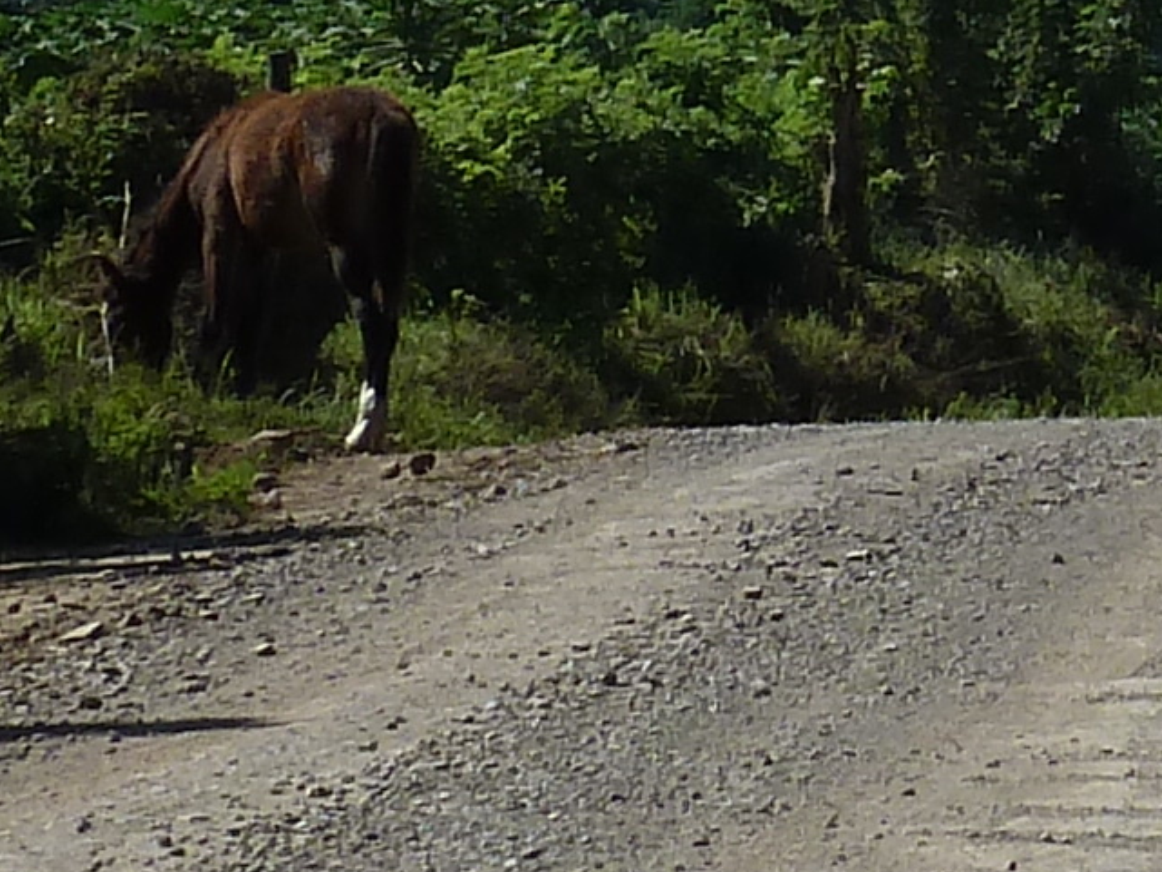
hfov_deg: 5.0
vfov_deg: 3.8
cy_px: -301
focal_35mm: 393
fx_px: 13195
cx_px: 2331
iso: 80
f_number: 5
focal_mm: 10.3
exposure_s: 1/500
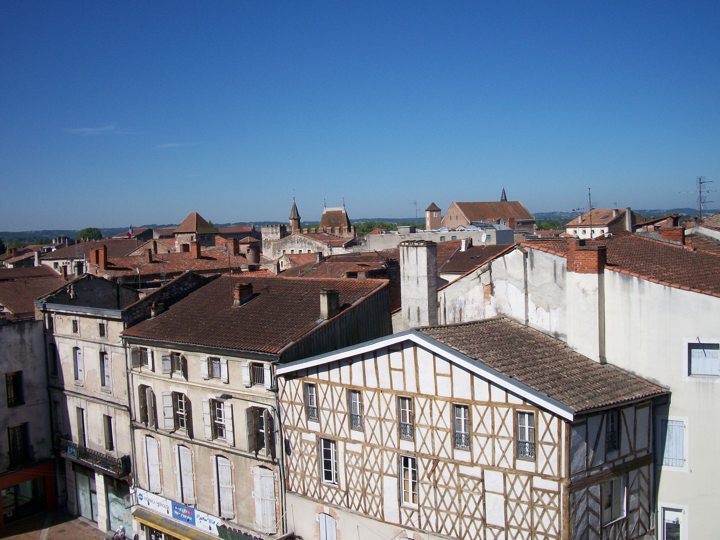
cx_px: 360
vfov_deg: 40.7
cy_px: 270
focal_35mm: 35
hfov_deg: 52.6
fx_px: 728
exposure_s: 1/640
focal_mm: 6.3
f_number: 5.6
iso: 80
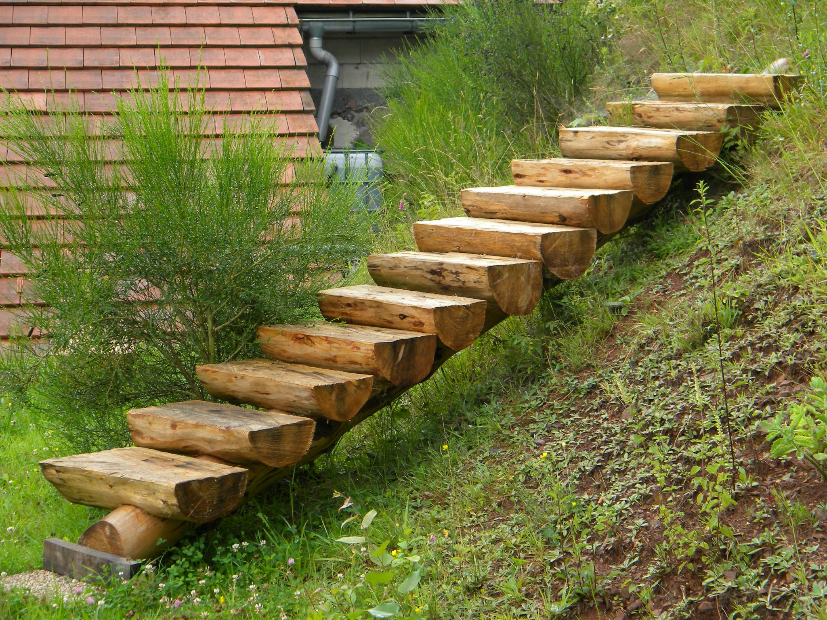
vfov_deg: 17.8
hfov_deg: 23.6
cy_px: 310
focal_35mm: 83
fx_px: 1983
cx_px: 414
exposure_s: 1/64.1
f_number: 4.5
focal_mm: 15.1
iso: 80
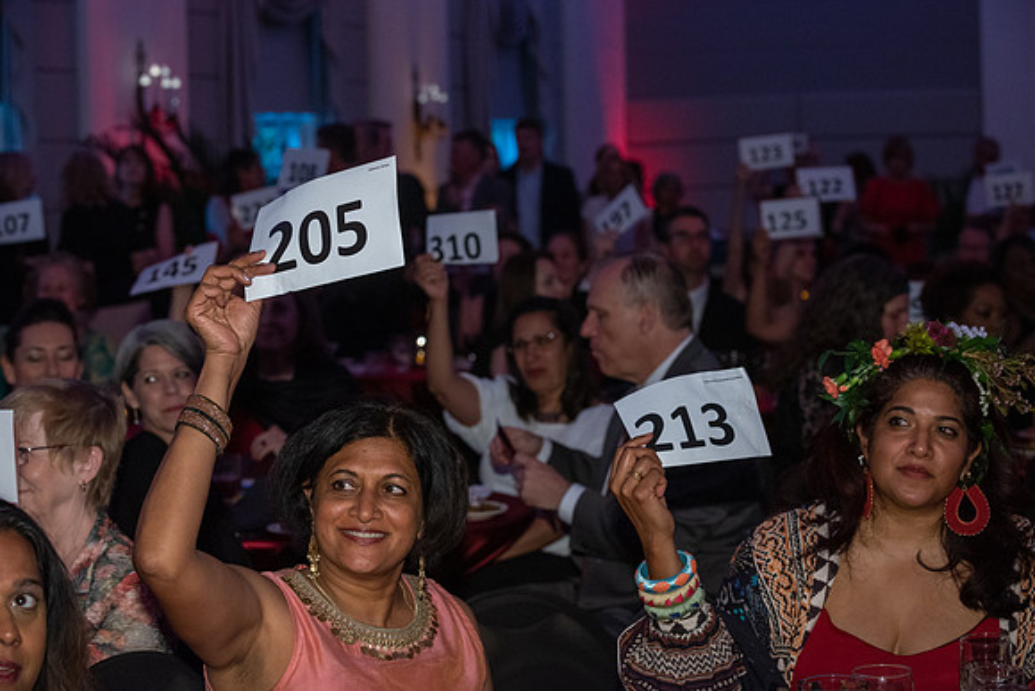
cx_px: 517
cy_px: 346
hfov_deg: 28.1
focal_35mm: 72
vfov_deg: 18.9
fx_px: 2069
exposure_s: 1/160
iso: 1600
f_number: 4
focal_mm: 70
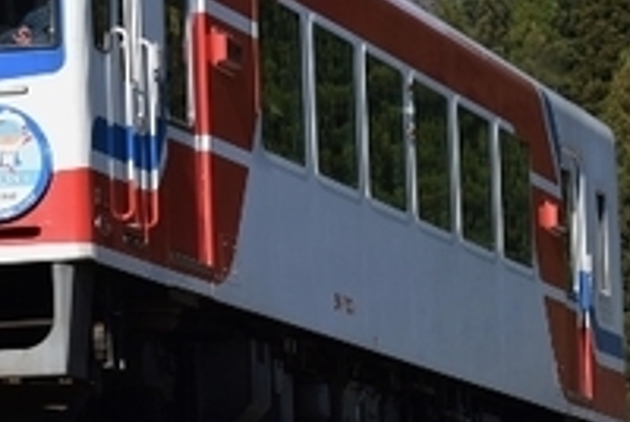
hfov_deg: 6.2
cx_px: 113
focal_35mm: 330
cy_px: -44
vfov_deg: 4.2
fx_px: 5783
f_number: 6.3
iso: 100
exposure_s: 1/500
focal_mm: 55
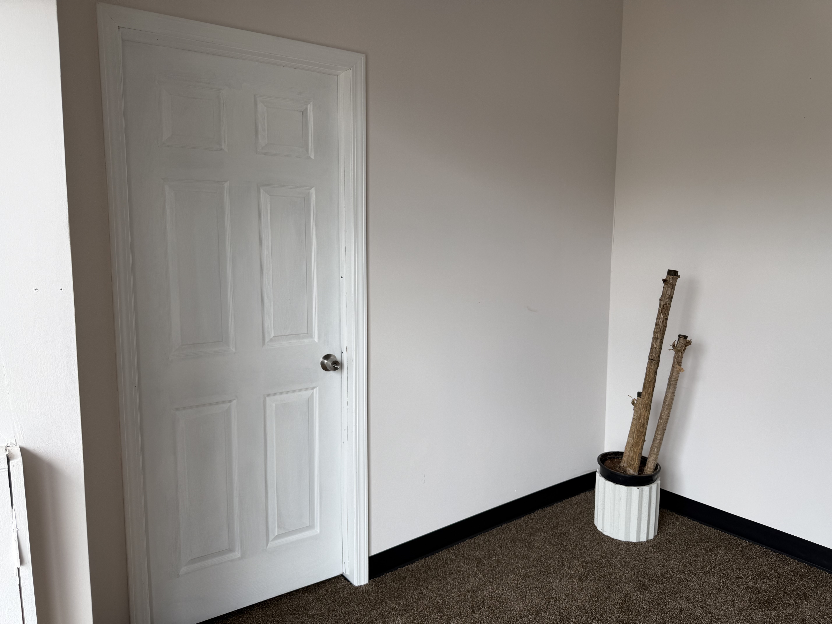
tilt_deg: -5.4
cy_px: 312
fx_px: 577
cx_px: 416
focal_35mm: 24
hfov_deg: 71.6
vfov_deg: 56.8
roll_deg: -0.2
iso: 80
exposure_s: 1/757
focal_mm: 6.76
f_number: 1.78
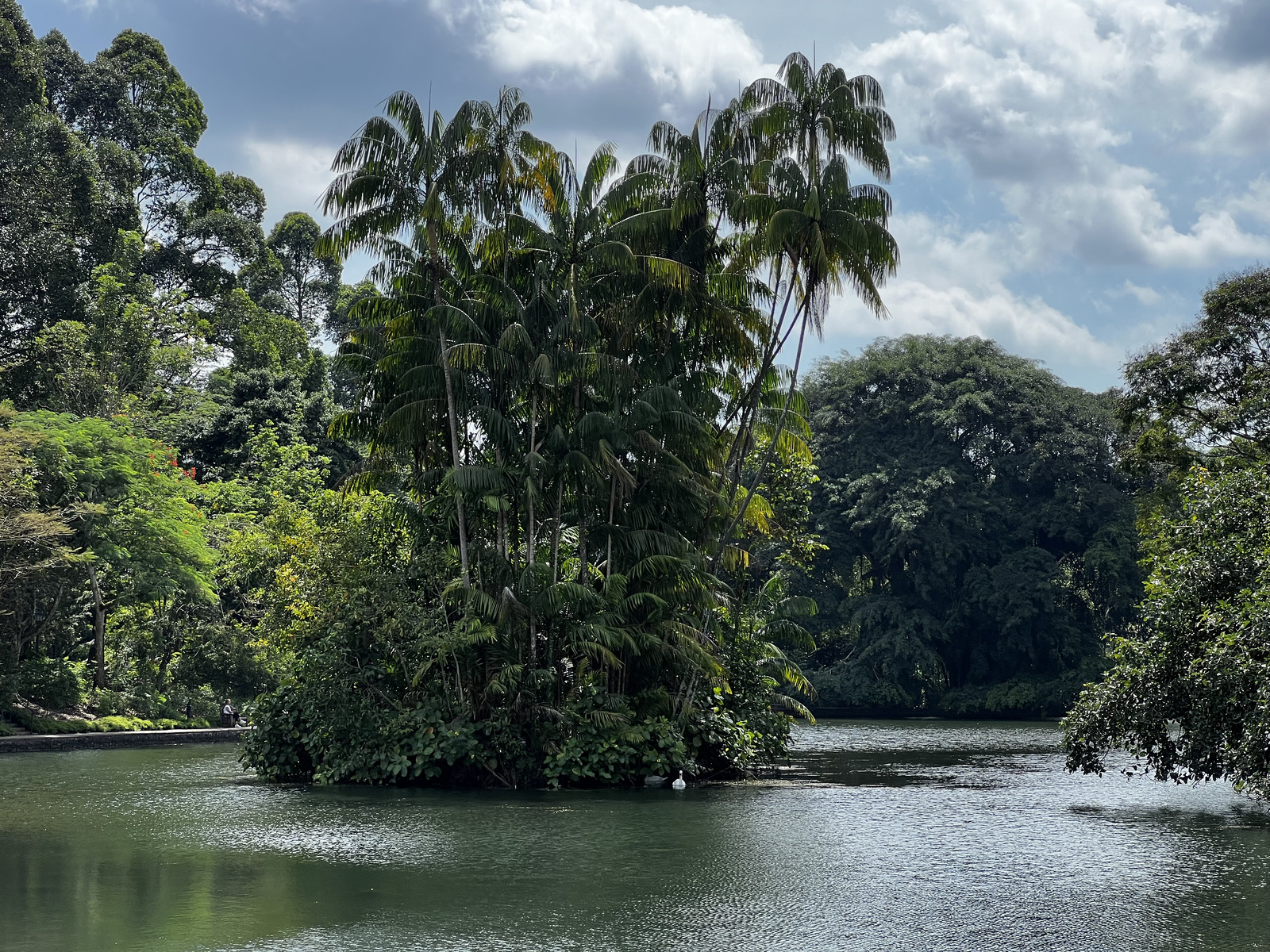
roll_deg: -0.3
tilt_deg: +4.3
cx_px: 635
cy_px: 476
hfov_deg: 25.3
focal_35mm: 77
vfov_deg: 19.1
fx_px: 2825
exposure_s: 1/713
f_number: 2.8
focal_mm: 9
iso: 32
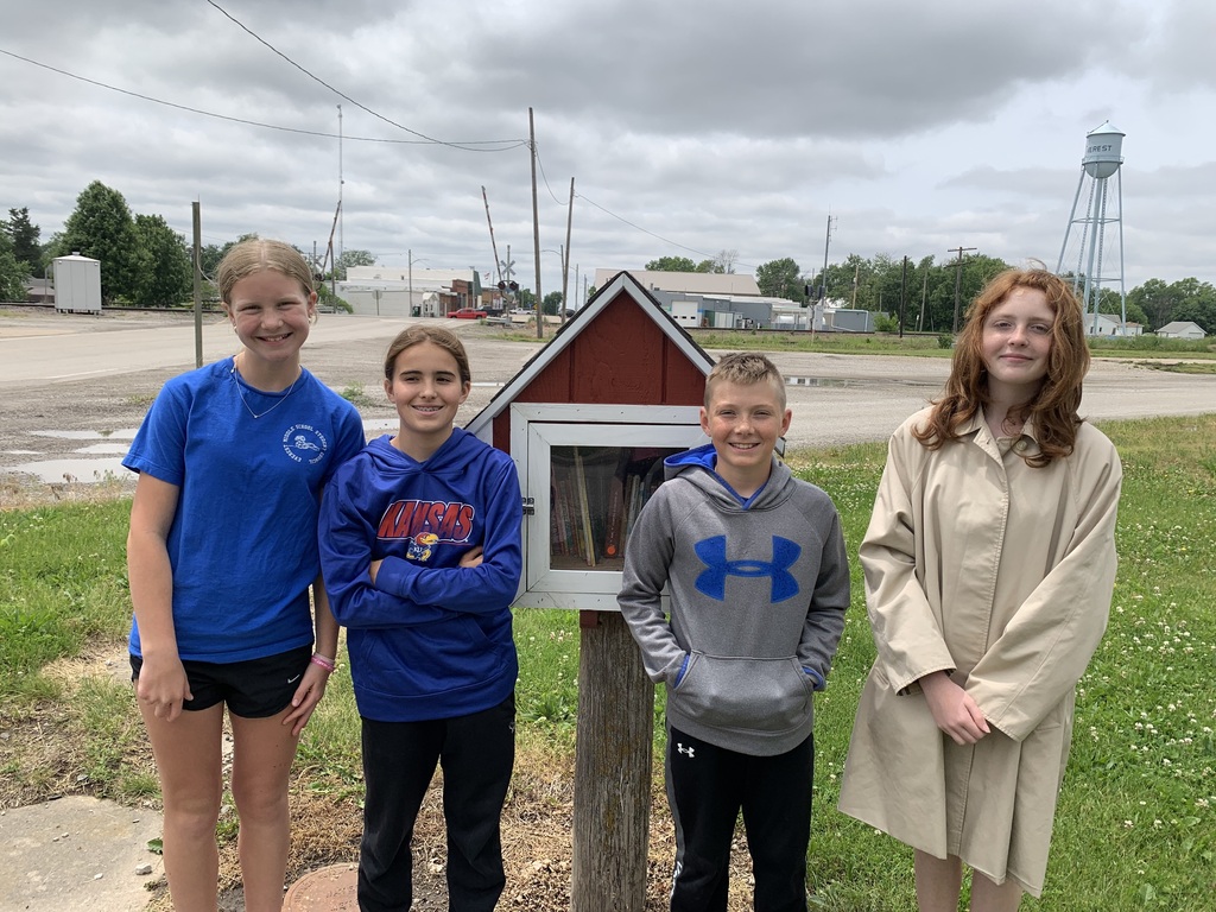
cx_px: 608
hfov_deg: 67.3
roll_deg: -2.1
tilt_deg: -8.7
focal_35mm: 26
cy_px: 456
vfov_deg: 53.1
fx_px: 913
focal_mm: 4.25
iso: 25
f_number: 1.8
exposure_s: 1/2309
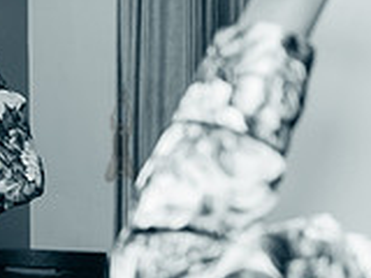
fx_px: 1436
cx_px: -18
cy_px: 165
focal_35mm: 134
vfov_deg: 11.1
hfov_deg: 14.4
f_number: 3.2
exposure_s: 1/320
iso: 500
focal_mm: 32
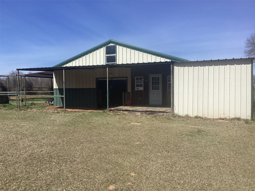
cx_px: 128
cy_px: 96
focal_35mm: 31
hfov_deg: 58.4
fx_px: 228
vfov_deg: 45.4
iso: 25
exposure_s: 1/1894
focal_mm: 3.3
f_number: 2.4
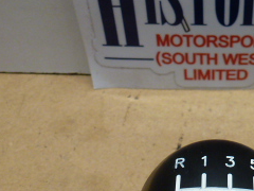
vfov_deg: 22.9
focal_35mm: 64
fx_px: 470
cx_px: 217
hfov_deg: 29.3
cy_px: 83
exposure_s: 1/60
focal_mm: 4.3
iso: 160
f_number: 3.3
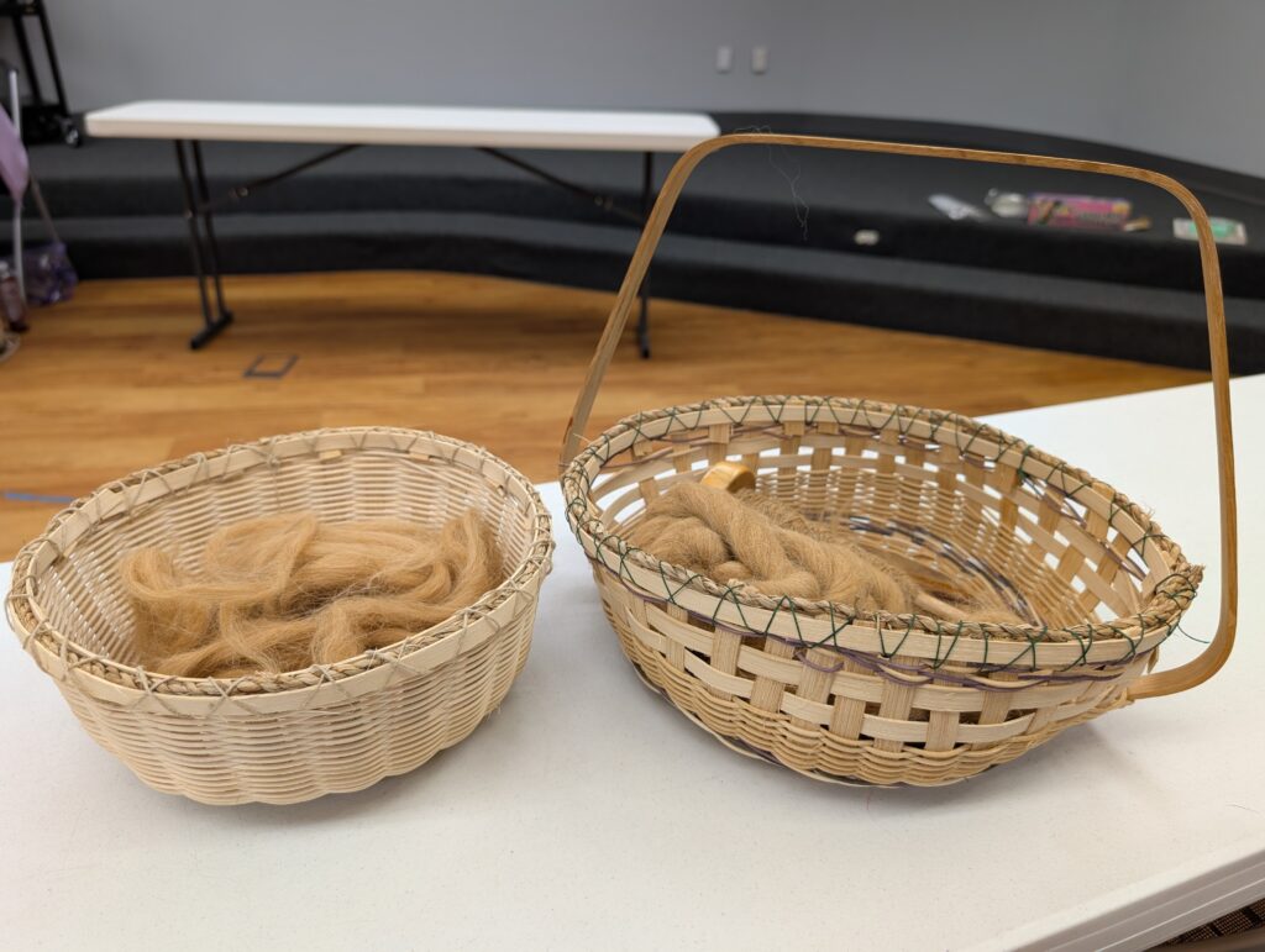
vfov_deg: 56.9
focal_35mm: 24
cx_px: 632
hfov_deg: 71.5
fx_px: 878
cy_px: 476
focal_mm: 6.9
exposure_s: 1/24
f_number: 1.68
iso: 49
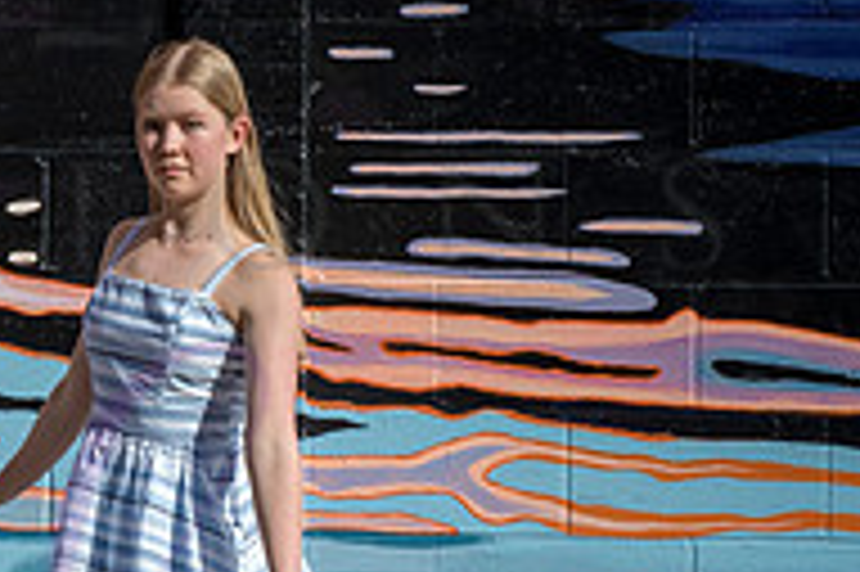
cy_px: 435
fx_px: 6683
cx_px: -99
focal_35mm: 280
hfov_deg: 7.3
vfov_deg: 4.9
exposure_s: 1/1000
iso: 400
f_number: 10
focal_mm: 92
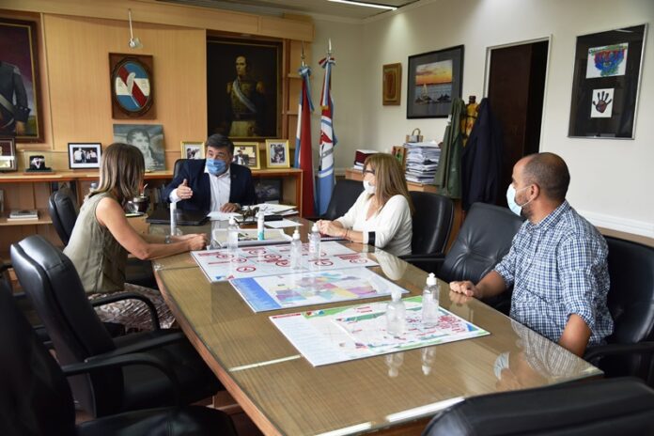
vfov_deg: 43.6
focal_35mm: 30
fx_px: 545
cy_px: 218
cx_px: 327
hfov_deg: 61.9
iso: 400
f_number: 4
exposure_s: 1/60
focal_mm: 30
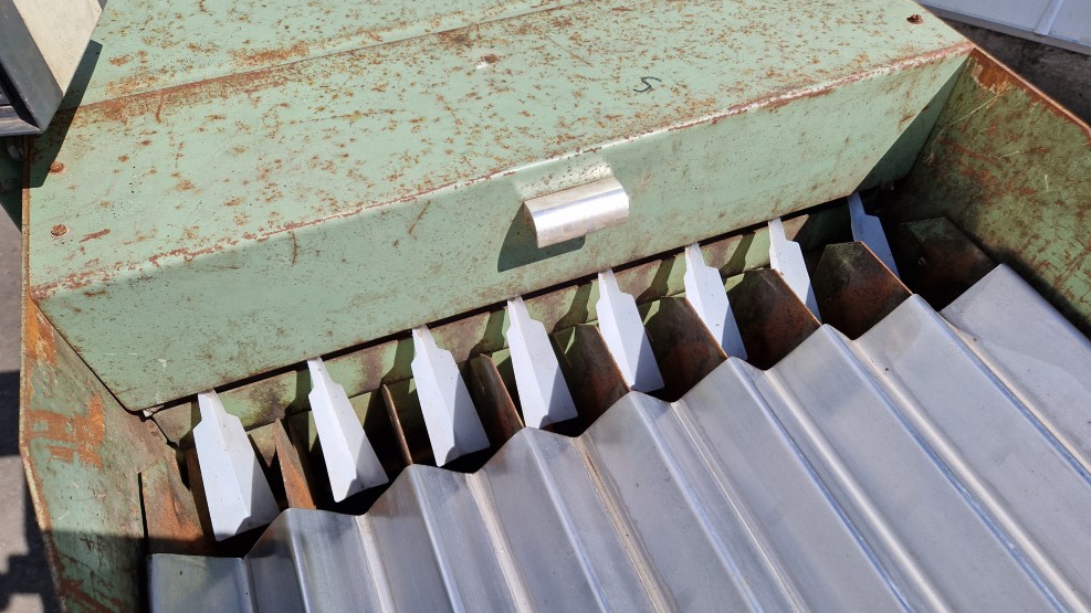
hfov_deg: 71.9
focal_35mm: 26
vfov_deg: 44.2
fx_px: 752
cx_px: 557
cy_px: 364
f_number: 1.8
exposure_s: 1/1568
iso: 50
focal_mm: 5.4
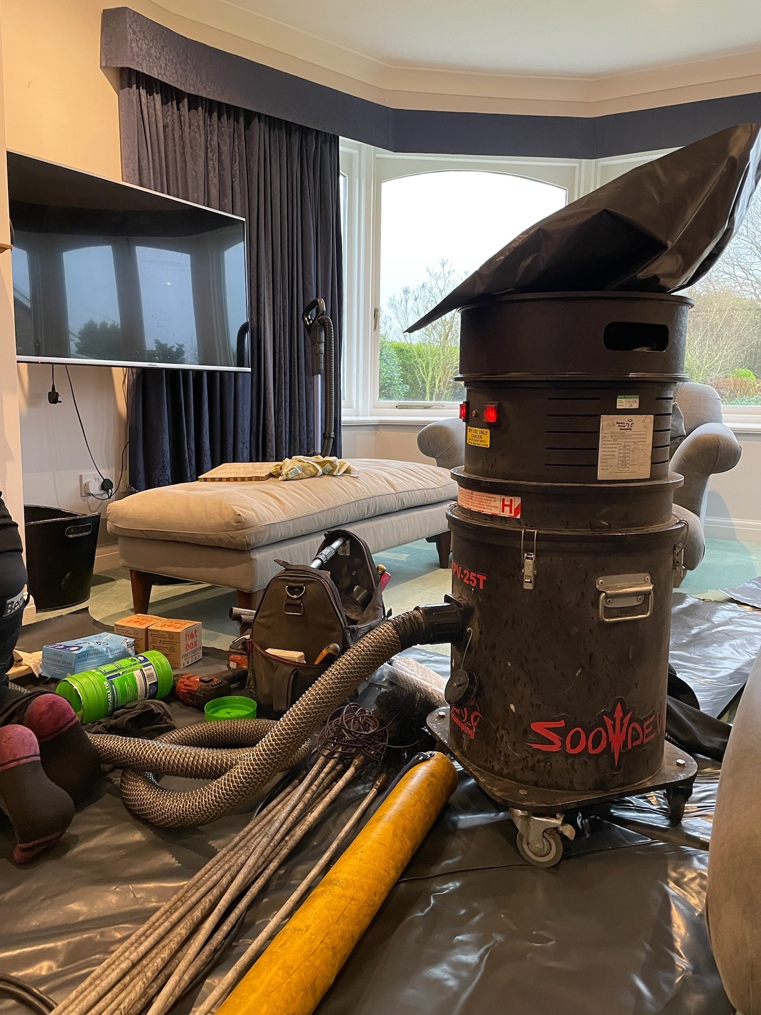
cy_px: 508
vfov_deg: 67.3
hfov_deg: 53.1
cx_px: 380
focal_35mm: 26
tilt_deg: -7.9
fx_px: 762
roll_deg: -1.1
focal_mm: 4.2
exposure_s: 1/55
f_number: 1.6
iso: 500
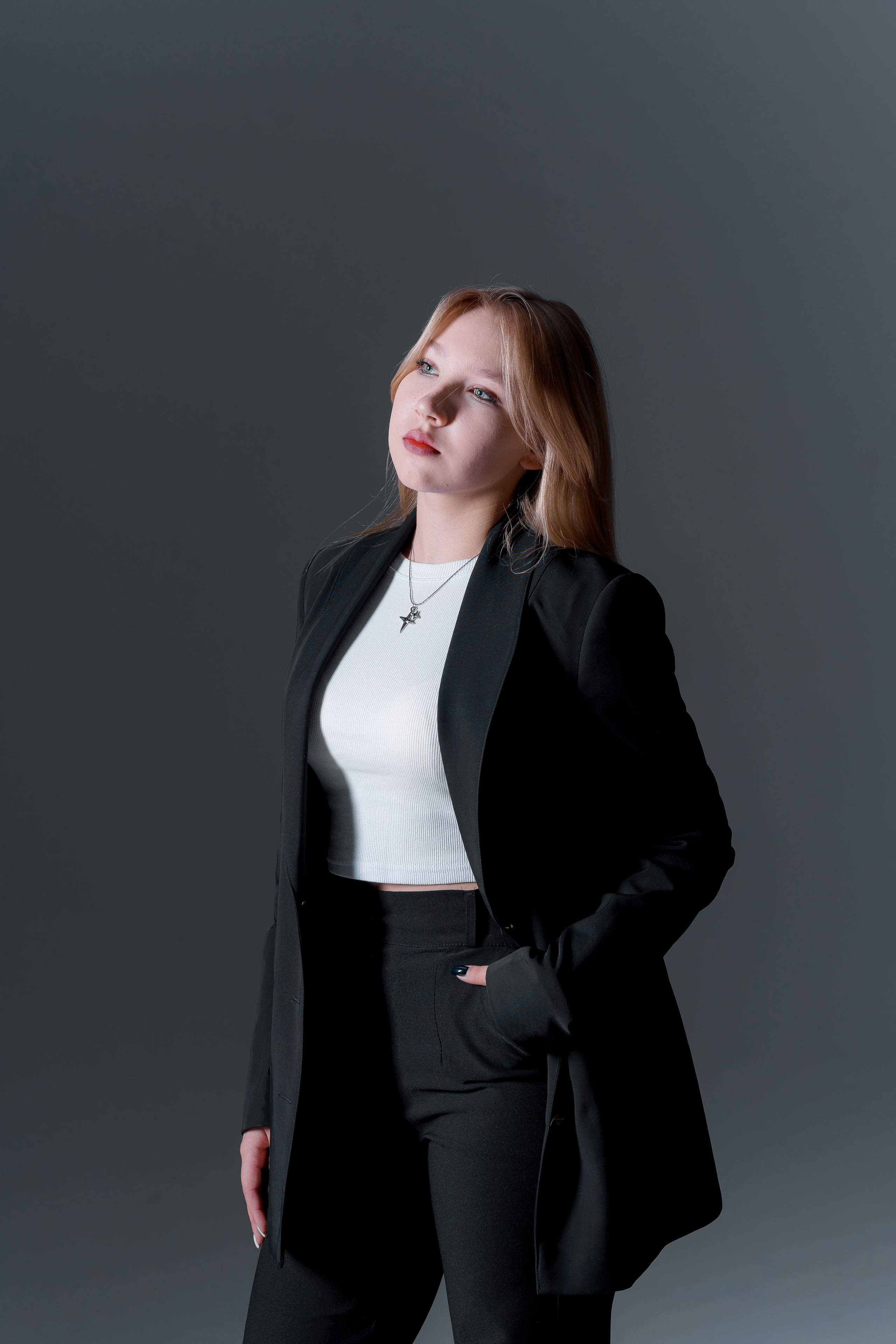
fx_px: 3248
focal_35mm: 87
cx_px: 448
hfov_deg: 15.7
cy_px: 672
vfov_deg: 23.4
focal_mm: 87
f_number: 6.3
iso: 100
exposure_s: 1/125
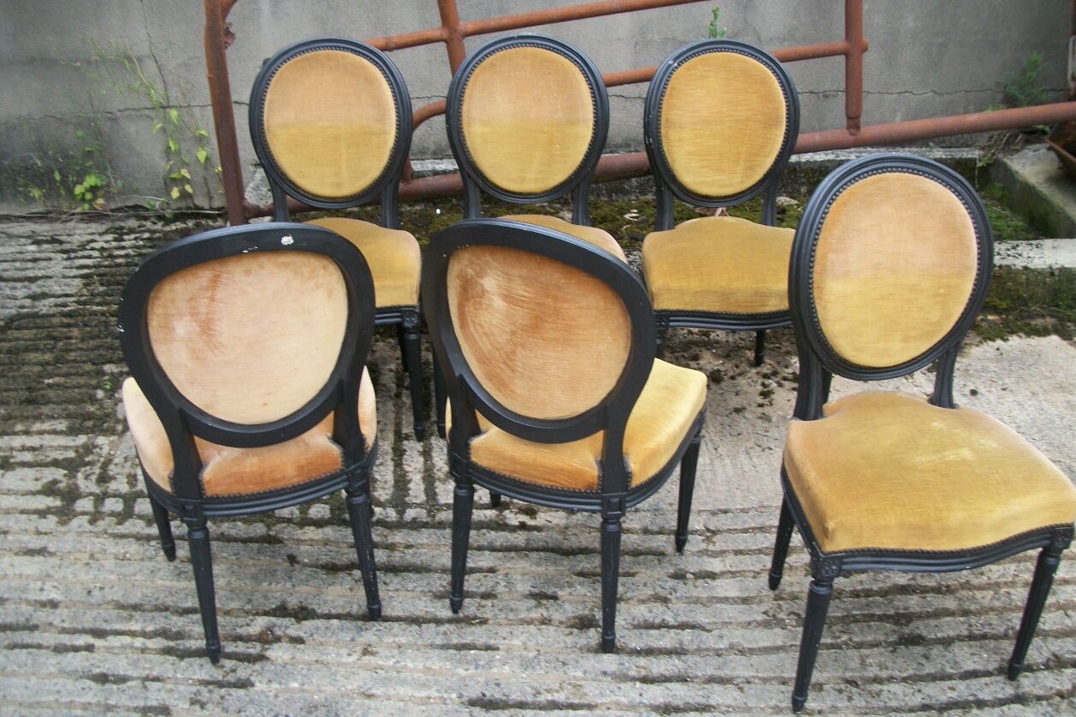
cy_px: 371
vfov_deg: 38.9
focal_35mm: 34
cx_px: 549
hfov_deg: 55.8
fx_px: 1016
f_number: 2.9
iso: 80
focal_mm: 5.7
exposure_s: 1/100
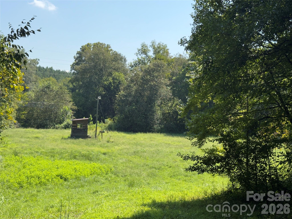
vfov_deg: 30.3
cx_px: 146
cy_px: 110
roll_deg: -2.7
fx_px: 405
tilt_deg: -1.0
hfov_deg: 39.7
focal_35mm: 48
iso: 64
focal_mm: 6.76
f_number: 1.78
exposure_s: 1/2179
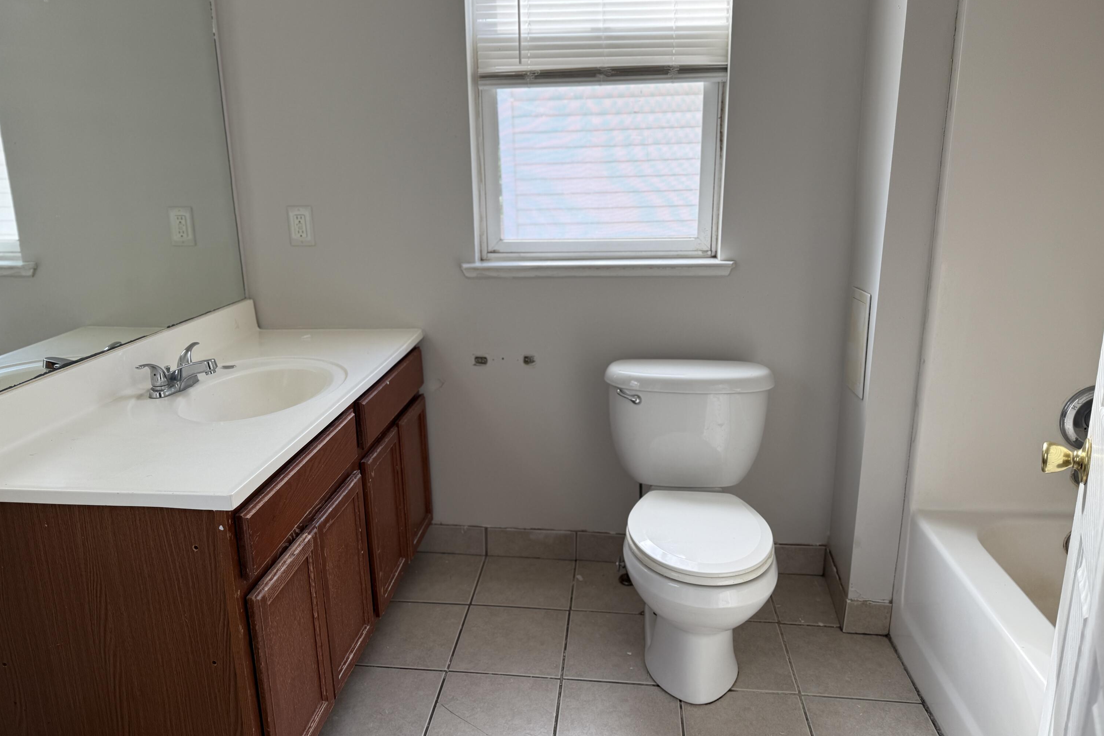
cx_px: 551
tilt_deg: -14.2
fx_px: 767
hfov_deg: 71.5
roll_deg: +1.1
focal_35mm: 25
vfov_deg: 51.3
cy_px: 368
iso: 100
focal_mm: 6.76
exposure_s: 1/170
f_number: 1.78
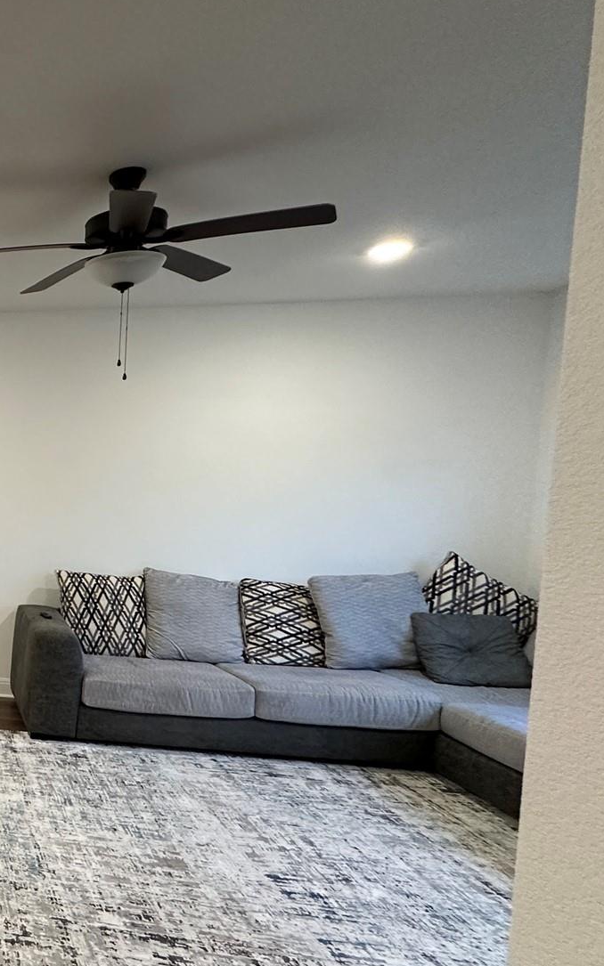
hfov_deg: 30.7
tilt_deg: -3.8
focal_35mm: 28
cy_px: 531
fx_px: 738
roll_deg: -1.2
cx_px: -243
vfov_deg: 66.3
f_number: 2.2
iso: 320
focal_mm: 2.22
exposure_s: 1/60
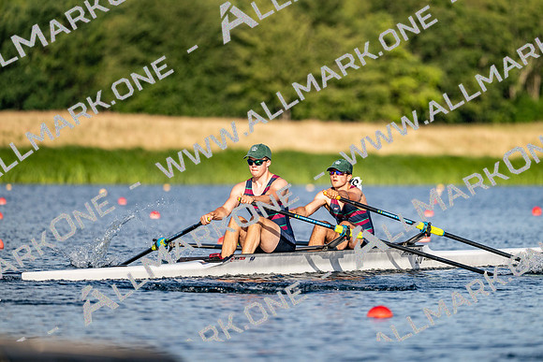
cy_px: 181
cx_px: 272
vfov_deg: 3.4
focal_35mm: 400
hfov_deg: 5.2
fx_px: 6034
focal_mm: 400
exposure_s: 1/2500
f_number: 4.5
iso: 250
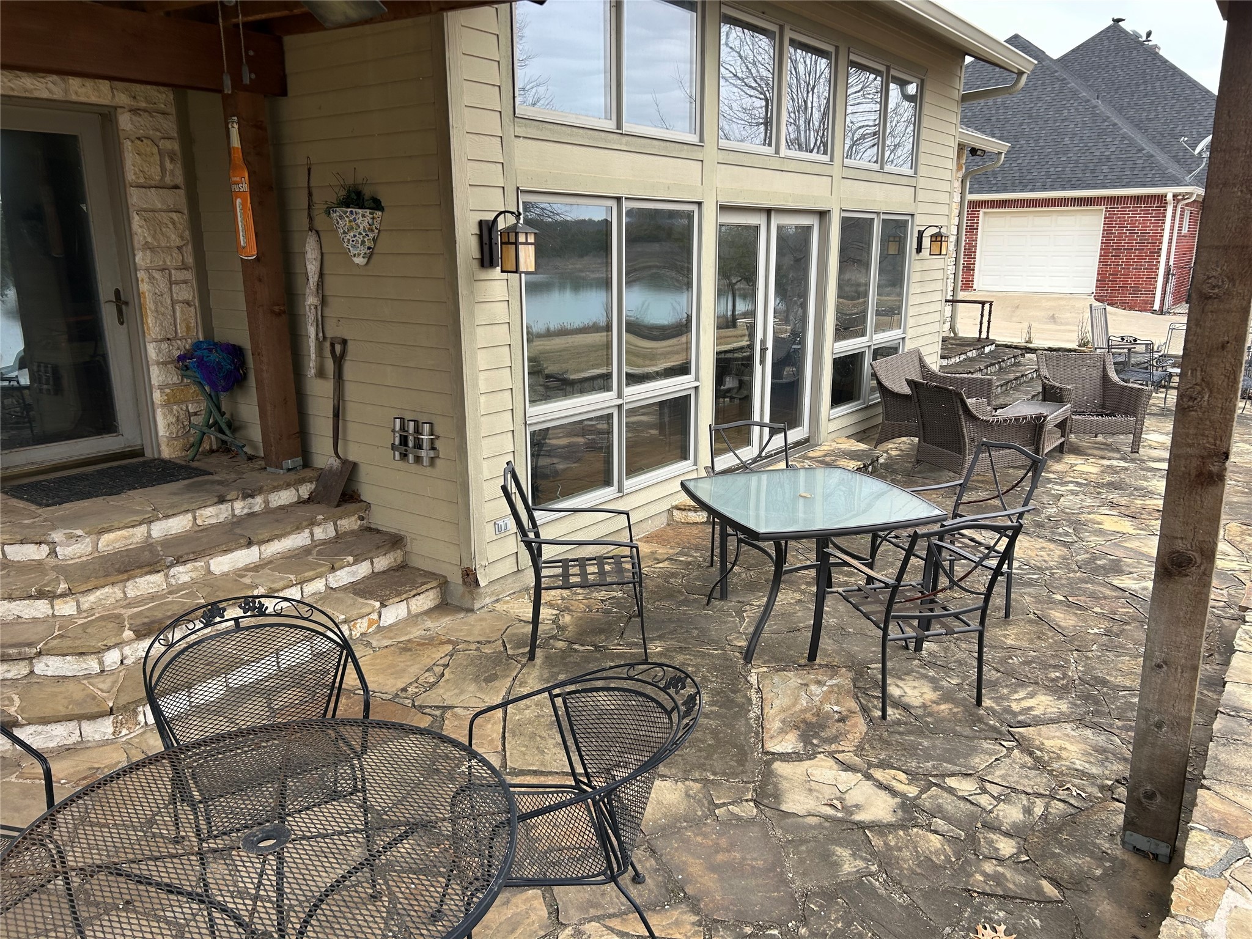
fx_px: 940
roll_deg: +0.3
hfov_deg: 67.3
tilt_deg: -12.5
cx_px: 626
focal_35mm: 26
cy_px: 470
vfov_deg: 53.1
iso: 40
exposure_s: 1/230
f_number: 1.5
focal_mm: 5.7
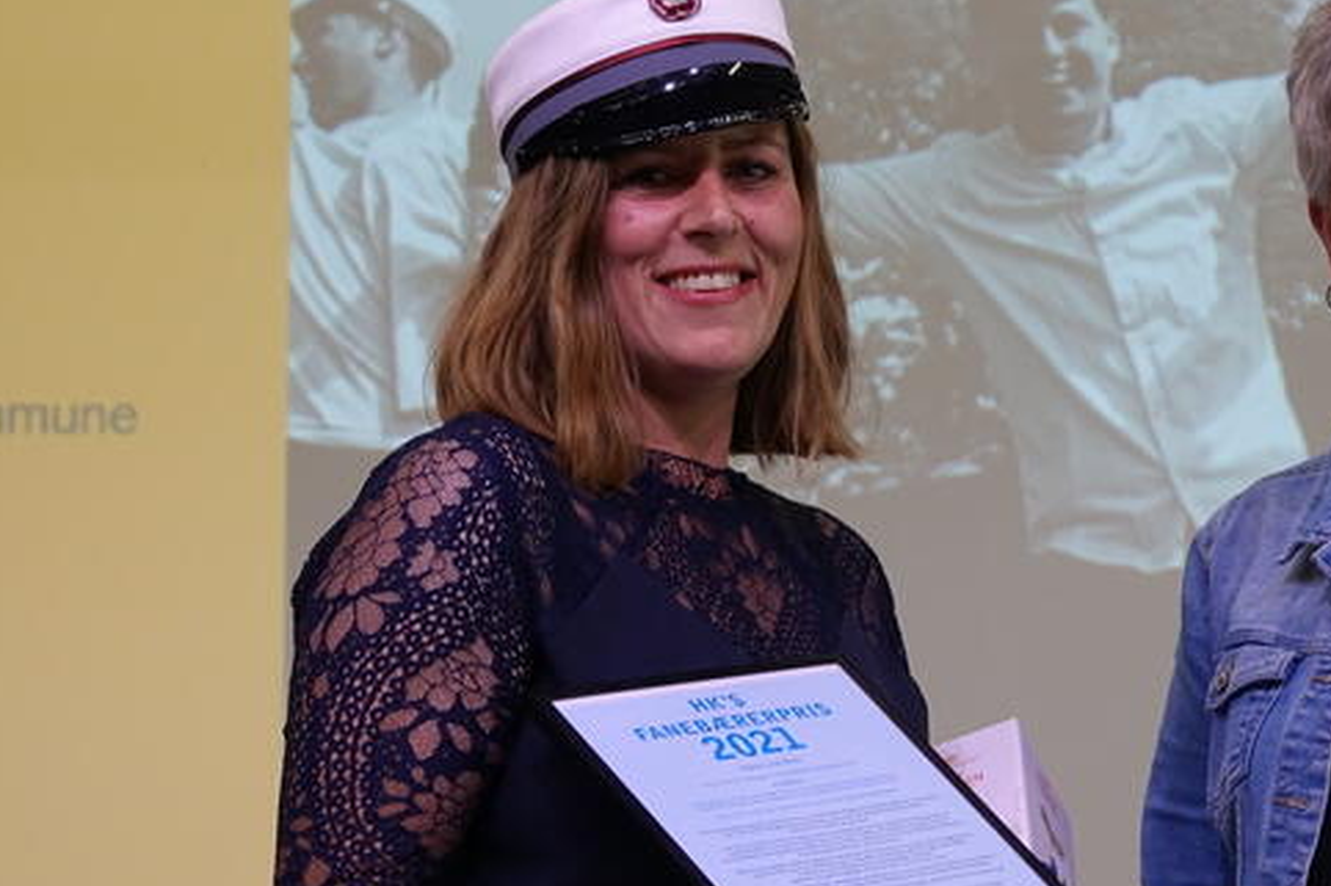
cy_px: 552
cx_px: 1066
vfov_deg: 9.1
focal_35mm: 150
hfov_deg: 13.6
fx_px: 5544
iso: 500
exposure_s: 1/100
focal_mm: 31.33
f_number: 3.5
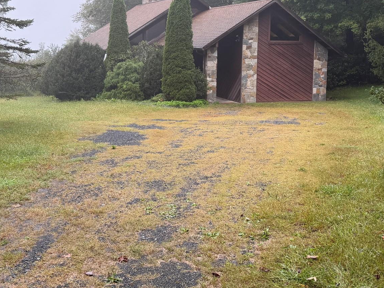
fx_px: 477
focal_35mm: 43
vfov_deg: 32.9
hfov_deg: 43.8
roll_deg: -0.8
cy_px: 69
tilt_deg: -4.9
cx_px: 176
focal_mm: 6.76
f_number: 1.78
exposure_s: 1/291
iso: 80
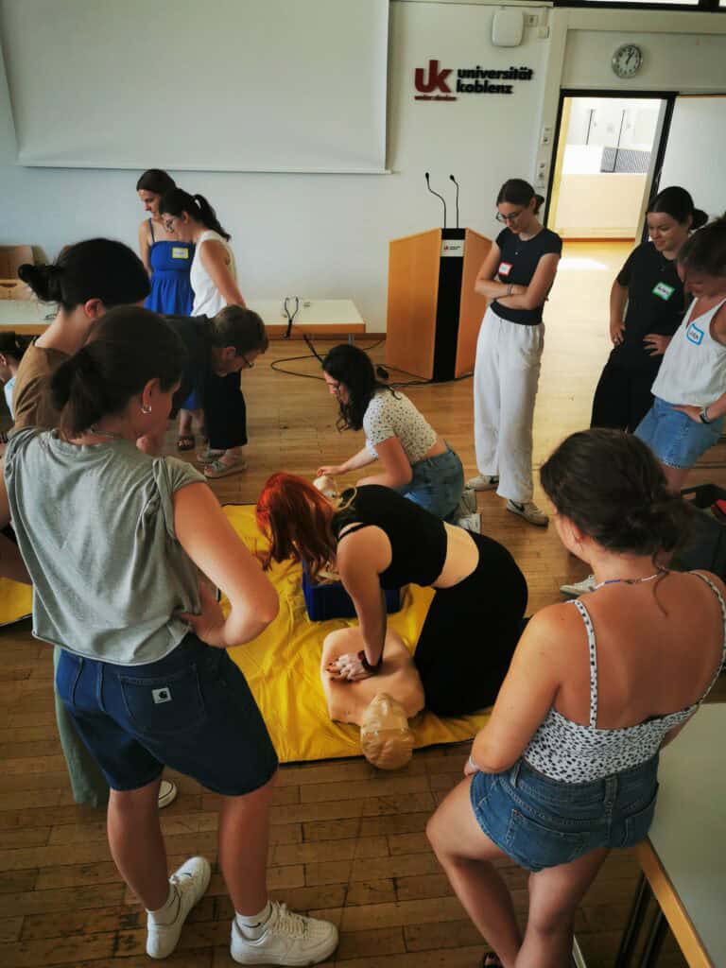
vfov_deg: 65.3
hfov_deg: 51.4
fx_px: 755
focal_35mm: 27
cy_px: 484
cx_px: 363
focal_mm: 5.6
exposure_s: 1/100
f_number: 1.8
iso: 125
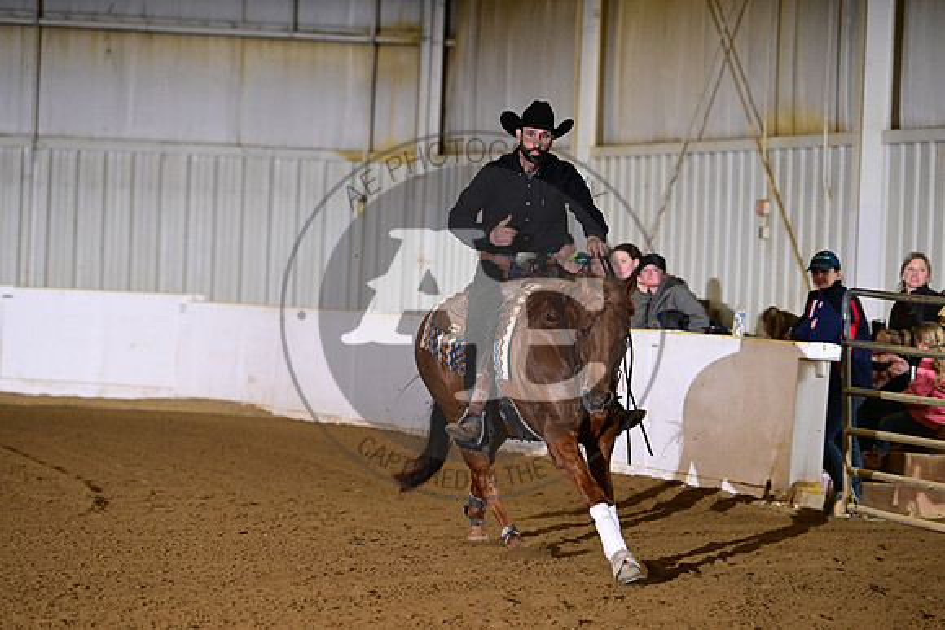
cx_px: 472
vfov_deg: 8.6
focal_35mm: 160
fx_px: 4201
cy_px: 315
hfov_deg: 12.8
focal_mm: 160
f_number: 4
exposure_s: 1/200
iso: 2000
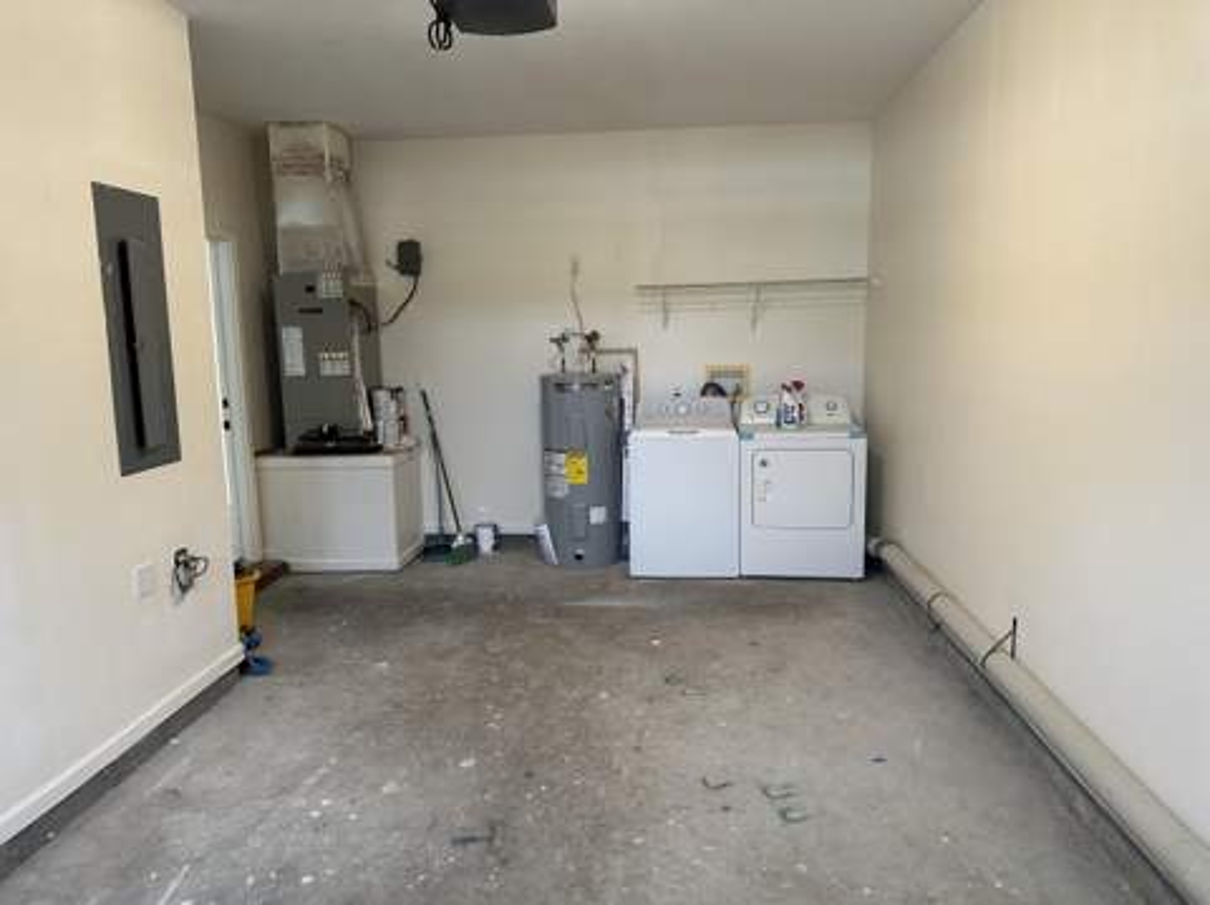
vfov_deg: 56.7
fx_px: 838
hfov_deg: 71.7
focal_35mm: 24
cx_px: 605
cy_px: 452
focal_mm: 6.86
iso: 250
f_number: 1.78
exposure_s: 1/60
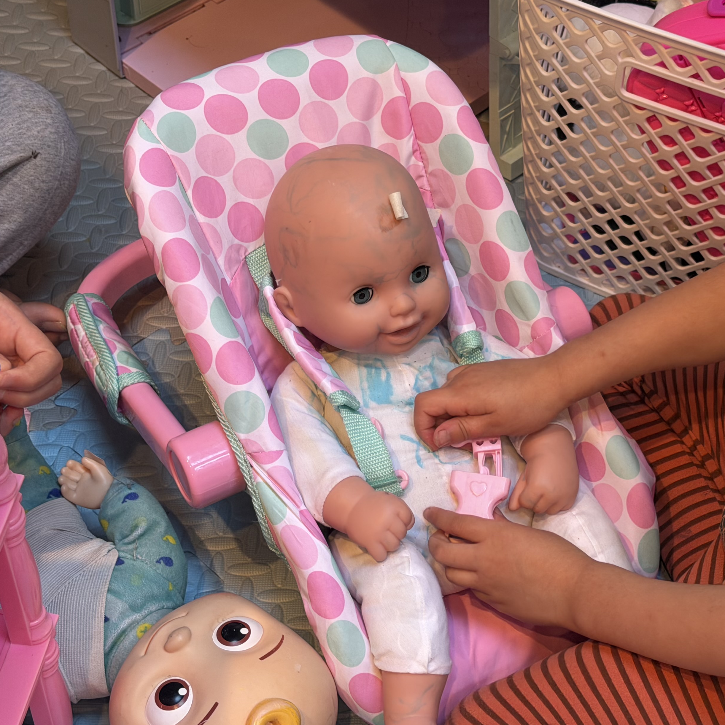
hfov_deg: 24.6
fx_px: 1659
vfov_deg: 24.7
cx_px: 449
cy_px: 367
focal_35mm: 70
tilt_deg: -48.1
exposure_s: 1/60
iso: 160
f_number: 1.78
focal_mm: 6.76
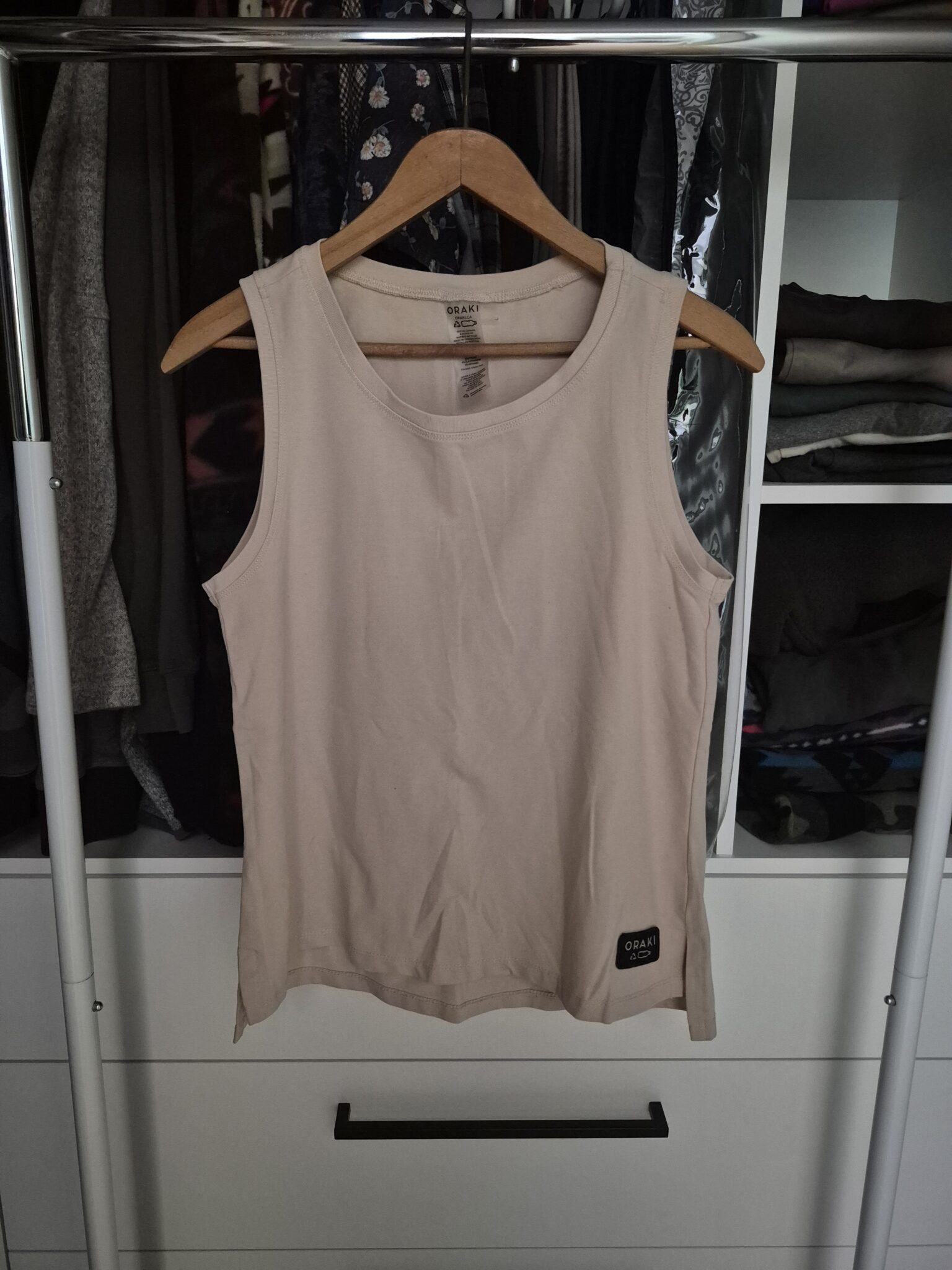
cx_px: 476
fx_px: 843
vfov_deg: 73.9
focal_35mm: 23
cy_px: 635
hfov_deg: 58.9
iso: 1600
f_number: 1.8
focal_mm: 5.4
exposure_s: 1/40
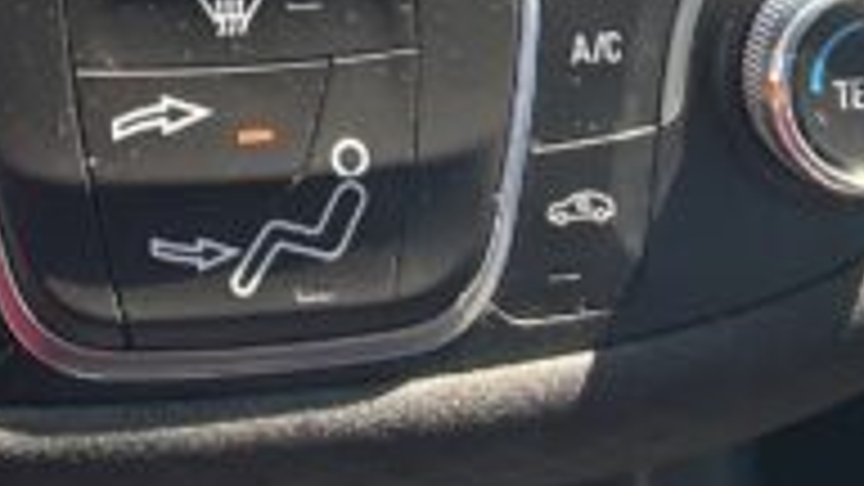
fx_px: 3459
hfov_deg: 14.1
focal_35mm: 151
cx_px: 112
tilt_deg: -28.5
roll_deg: -2.1
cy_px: -608
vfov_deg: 7.6
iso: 50
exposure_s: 1/355
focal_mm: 5.7
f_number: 1.5
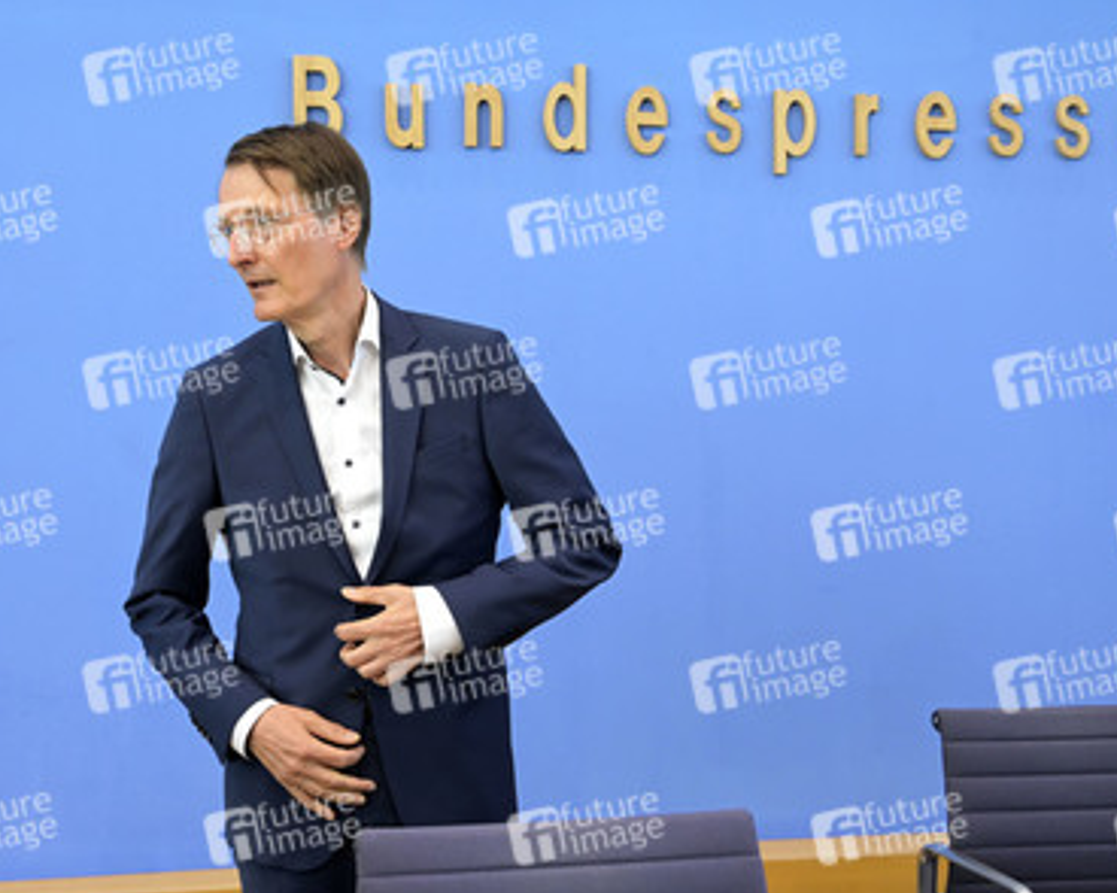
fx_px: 1520
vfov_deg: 32.7
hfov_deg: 40.3
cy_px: 450
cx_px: 505
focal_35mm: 46
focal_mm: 40
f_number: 5.6
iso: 5000
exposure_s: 1/500
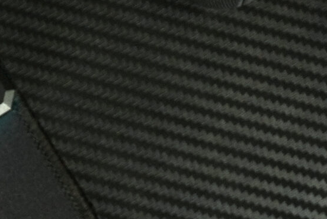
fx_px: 2109
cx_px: -418
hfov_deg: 8.2
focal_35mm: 232
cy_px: 135
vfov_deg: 5.9
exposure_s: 1/125
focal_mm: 50
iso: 1000
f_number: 2.8
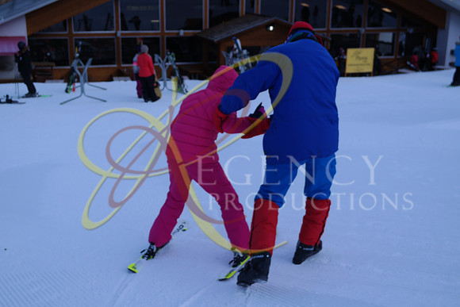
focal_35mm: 46
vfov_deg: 29.3
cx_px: 230
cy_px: 154
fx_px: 588
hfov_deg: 42.7
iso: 100
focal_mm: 30
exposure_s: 1/160
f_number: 5
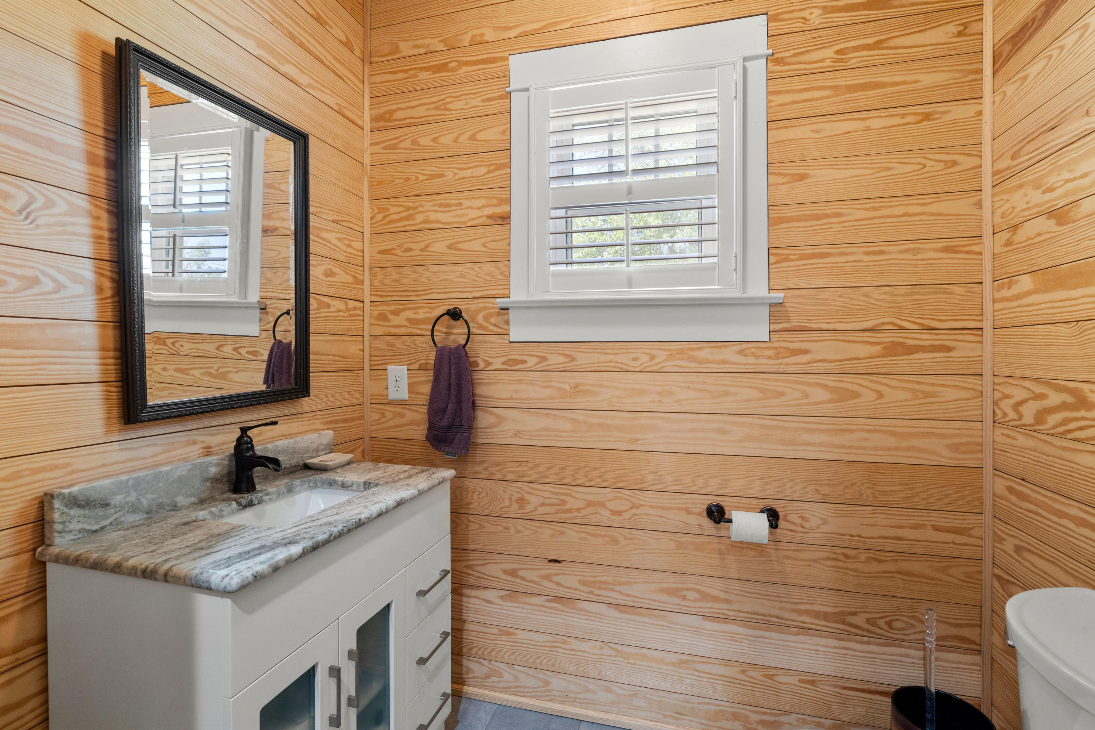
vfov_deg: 73.7
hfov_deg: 96.7
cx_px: 548
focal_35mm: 16
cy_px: 365
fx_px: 487
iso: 320
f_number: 8
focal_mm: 16
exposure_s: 1/5
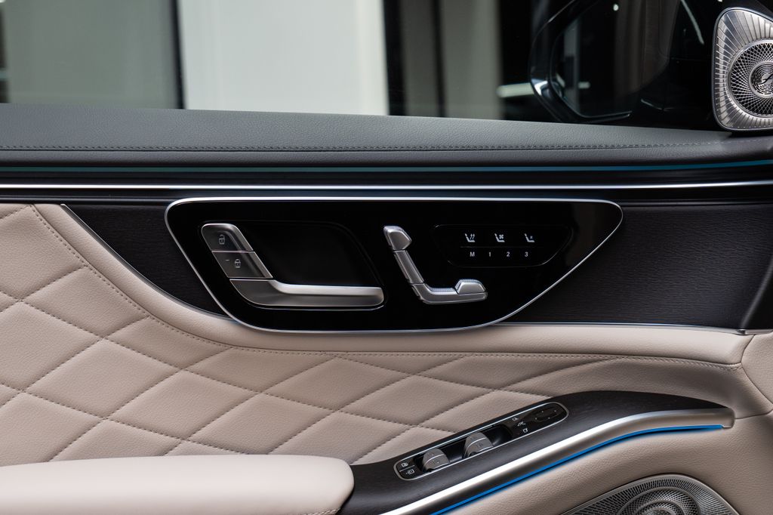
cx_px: 387
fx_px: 1419
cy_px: 263
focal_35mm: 66
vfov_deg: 20.6
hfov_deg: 30.5
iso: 1250
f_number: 5.6
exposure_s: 1/50
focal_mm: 60
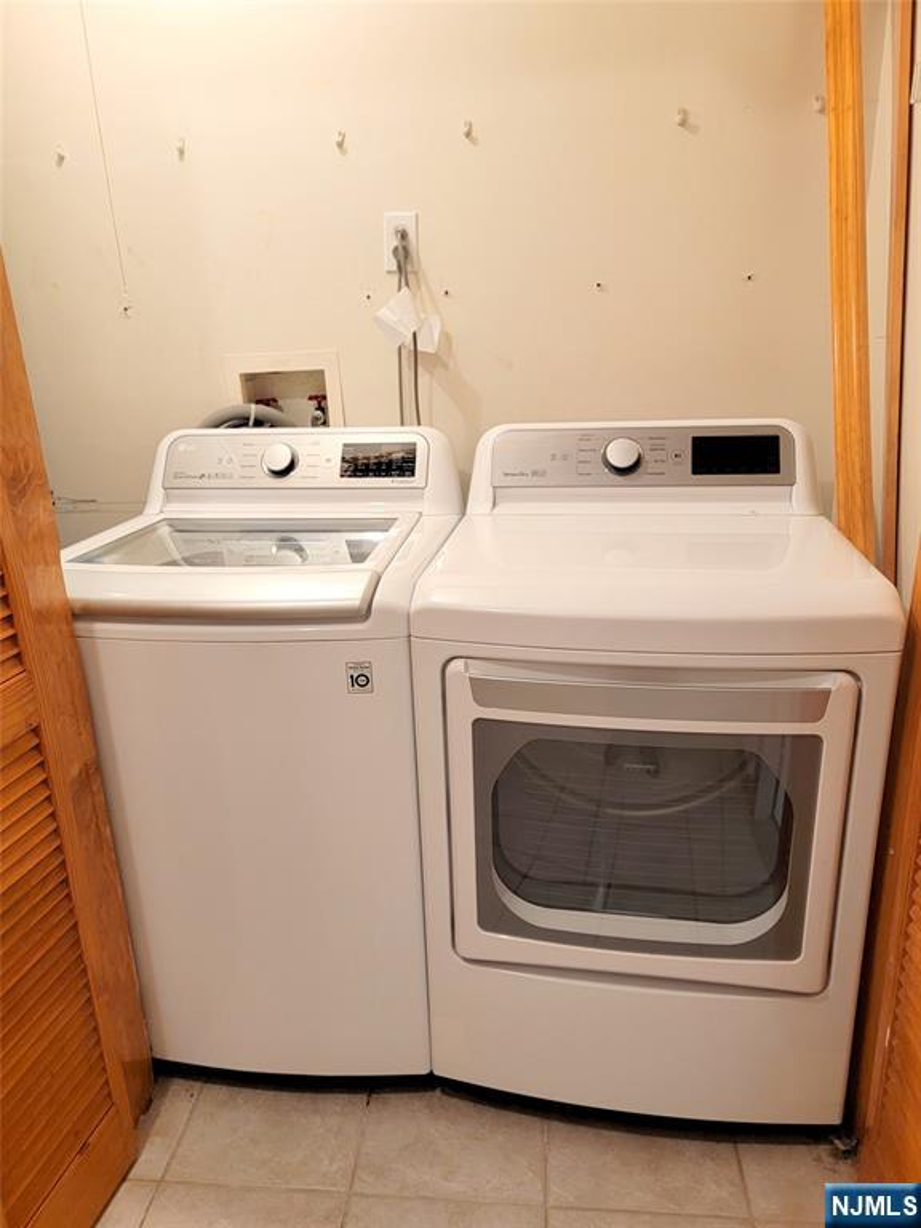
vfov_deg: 71.6
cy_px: 614
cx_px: 460
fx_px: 851
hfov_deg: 56.8
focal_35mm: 24
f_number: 1.8
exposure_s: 1/40
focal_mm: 6.7
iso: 250
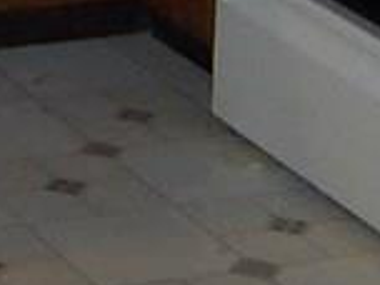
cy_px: -562
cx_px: -212
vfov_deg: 5.7
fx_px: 2657
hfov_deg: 8.0
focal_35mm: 242
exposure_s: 1/60
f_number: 2.8
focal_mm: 5.6
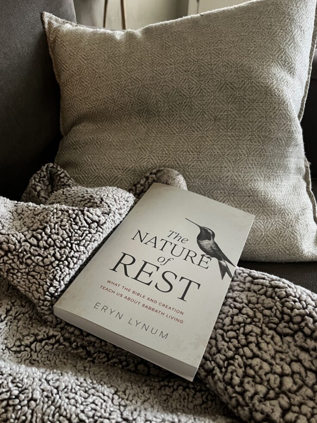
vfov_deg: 65.3
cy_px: 219
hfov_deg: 51.4
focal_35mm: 27
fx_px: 330
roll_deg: -3.0
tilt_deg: -40.2
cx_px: 158
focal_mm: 5.1
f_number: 1.6
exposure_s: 1/30
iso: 640
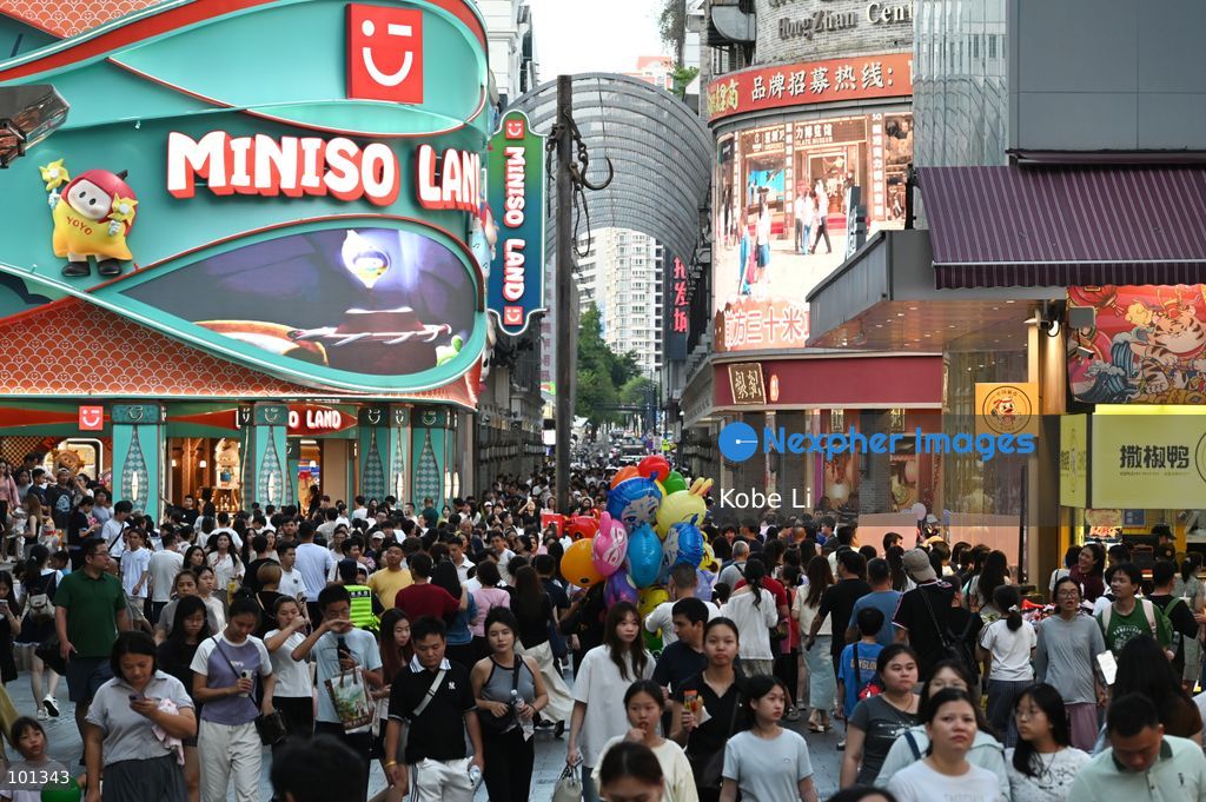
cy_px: 401
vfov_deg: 13.8
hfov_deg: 20.6
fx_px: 3314
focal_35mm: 99
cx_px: 603
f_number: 5.6
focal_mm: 99
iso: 1250
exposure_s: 1/250
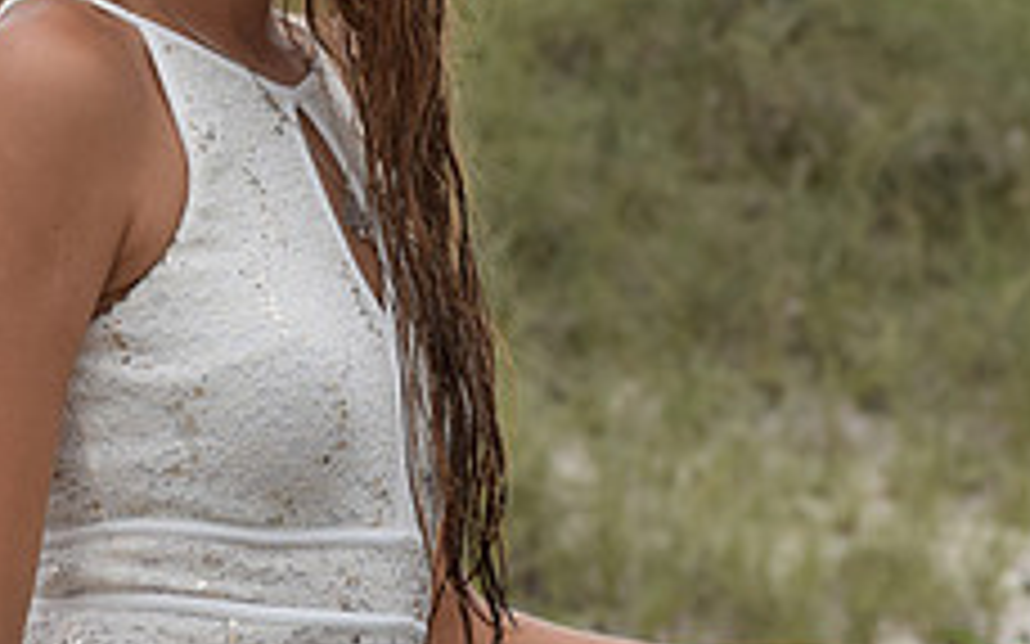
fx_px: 11085
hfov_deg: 5.3
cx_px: 524
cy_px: 306
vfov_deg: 3.3
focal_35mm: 395
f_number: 8
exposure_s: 1/250
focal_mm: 102
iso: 200
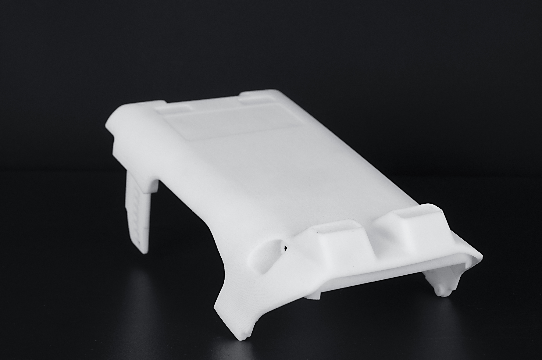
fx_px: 2083
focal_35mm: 139
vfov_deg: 9.9
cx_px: 258
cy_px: 187
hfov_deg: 14.8
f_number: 11
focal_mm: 85
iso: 100
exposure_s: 1/125
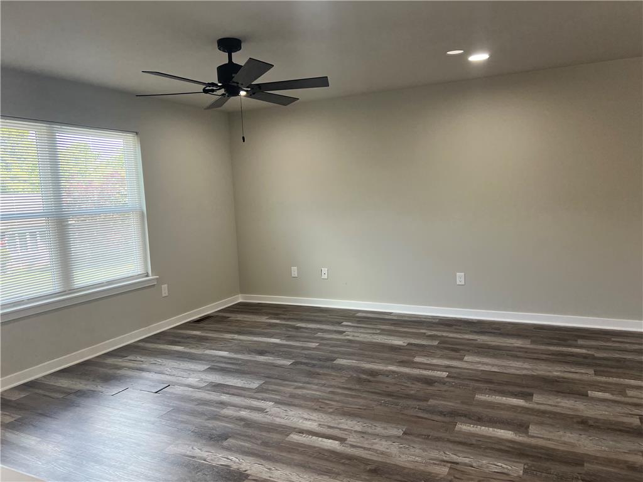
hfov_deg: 67.3
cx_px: 322
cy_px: 241
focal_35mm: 26
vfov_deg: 53.1
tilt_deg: -7.1
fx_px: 483
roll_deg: +2.4
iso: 64
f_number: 1.5
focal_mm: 5.7
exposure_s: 1/120
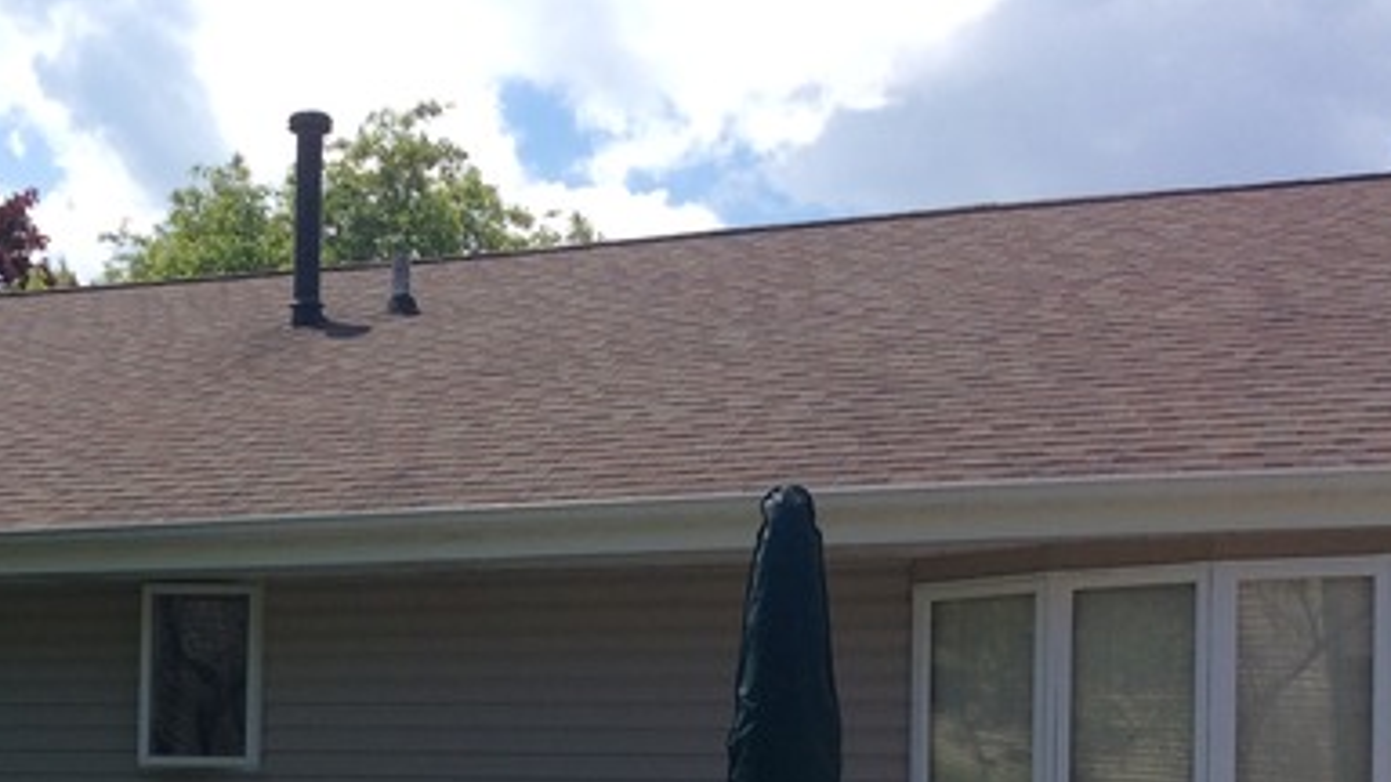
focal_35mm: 58
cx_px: 337
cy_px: 800
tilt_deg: +1.0
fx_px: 2139
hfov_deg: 35.2
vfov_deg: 20.0
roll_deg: -0.4
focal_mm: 3.3
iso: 32
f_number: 2.4
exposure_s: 1/1506
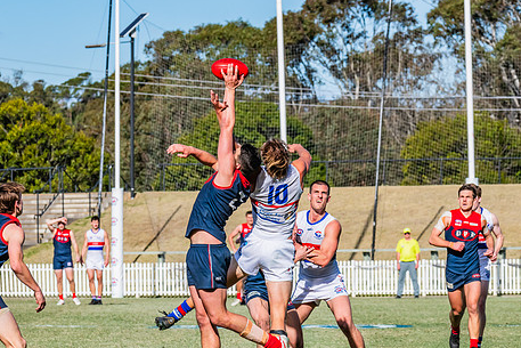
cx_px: 261
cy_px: 206
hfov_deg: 7.2
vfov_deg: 4.8
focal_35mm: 287
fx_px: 4155
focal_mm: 220
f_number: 11
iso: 800
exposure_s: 1/1600
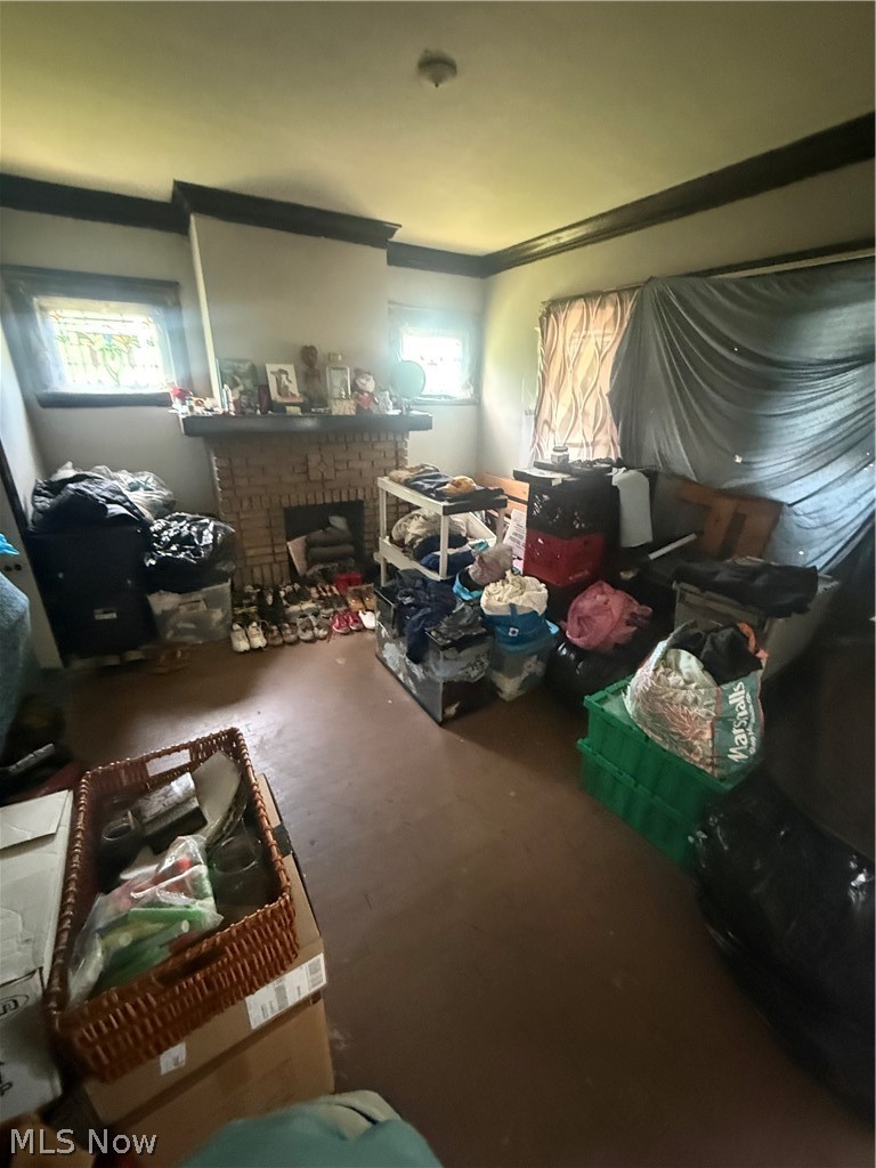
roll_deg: -1.3
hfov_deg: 85.7
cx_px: 438
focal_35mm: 14
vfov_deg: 102.1
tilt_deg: -21.9
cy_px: 584
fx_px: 472
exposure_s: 1/43
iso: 1250
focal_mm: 2.22
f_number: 2.2
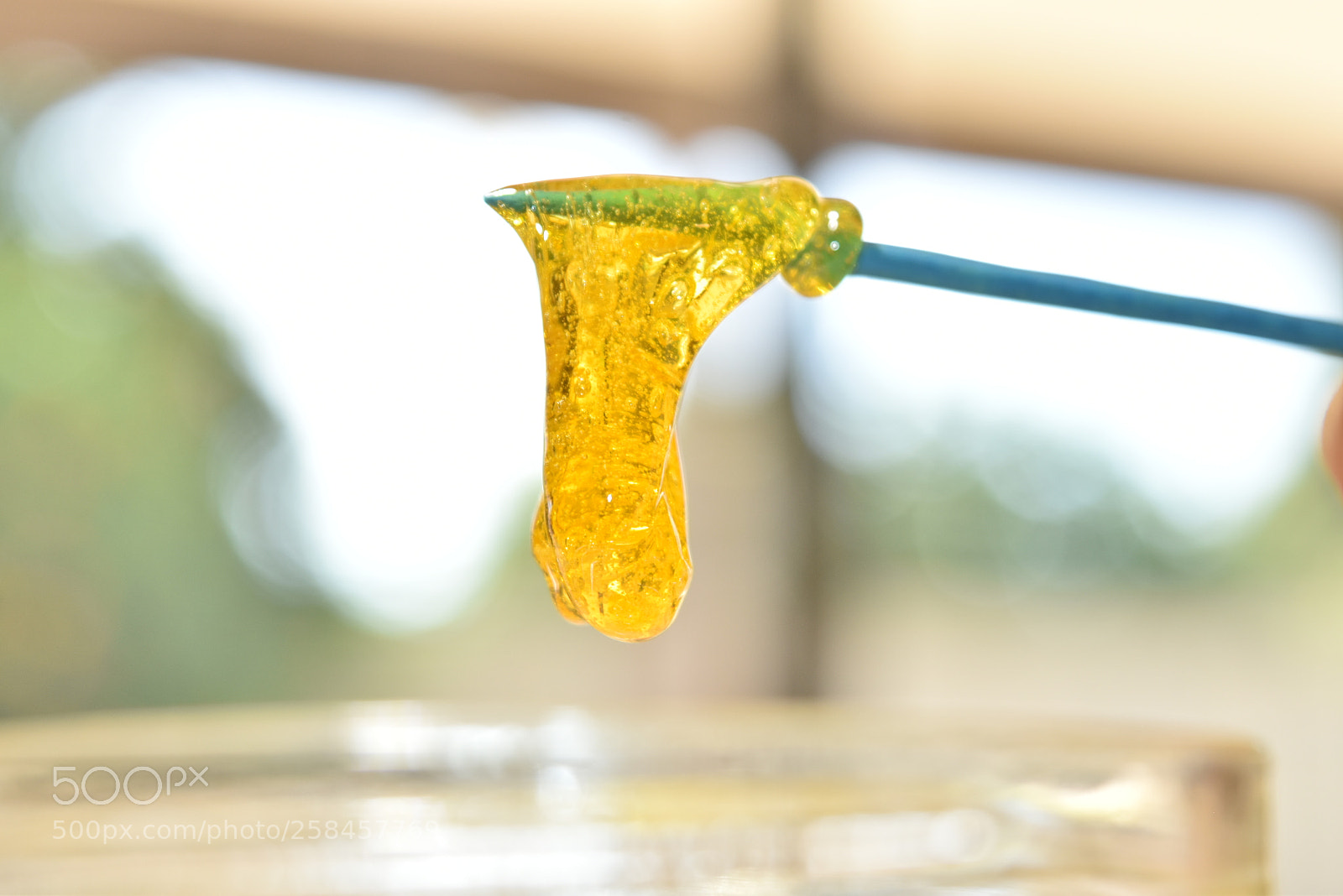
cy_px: 448
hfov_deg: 24.6
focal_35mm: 82
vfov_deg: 16.6
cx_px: 672
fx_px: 3079
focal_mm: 55
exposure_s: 1/200
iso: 320
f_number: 5.6
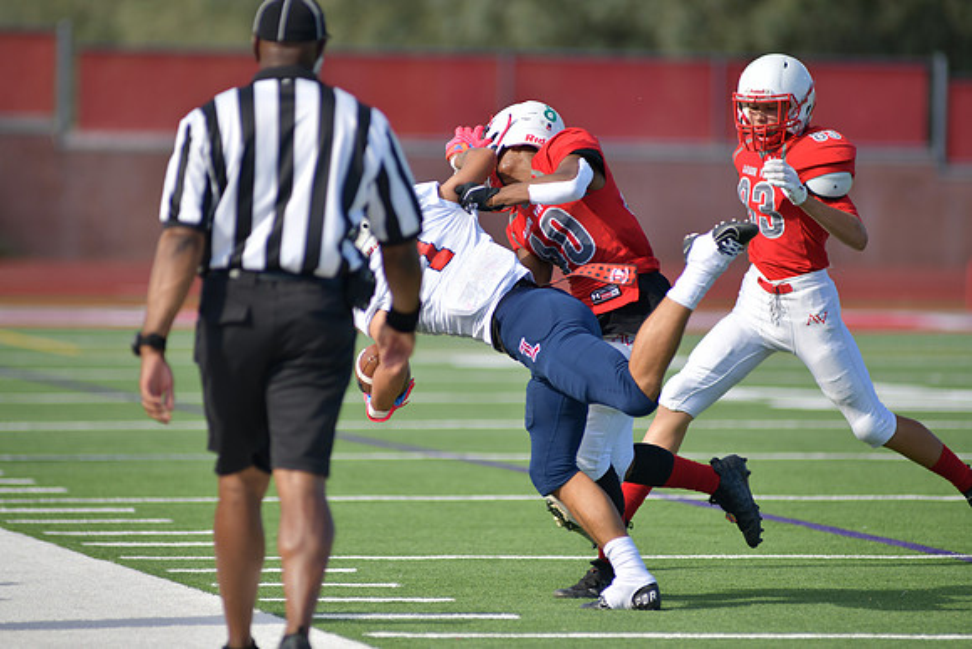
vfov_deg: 4.6
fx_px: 8102
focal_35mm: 300
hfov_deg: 6.9
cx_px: 486
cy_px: 324
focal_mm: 300
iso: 140
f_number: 3.5
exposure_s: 1/2000
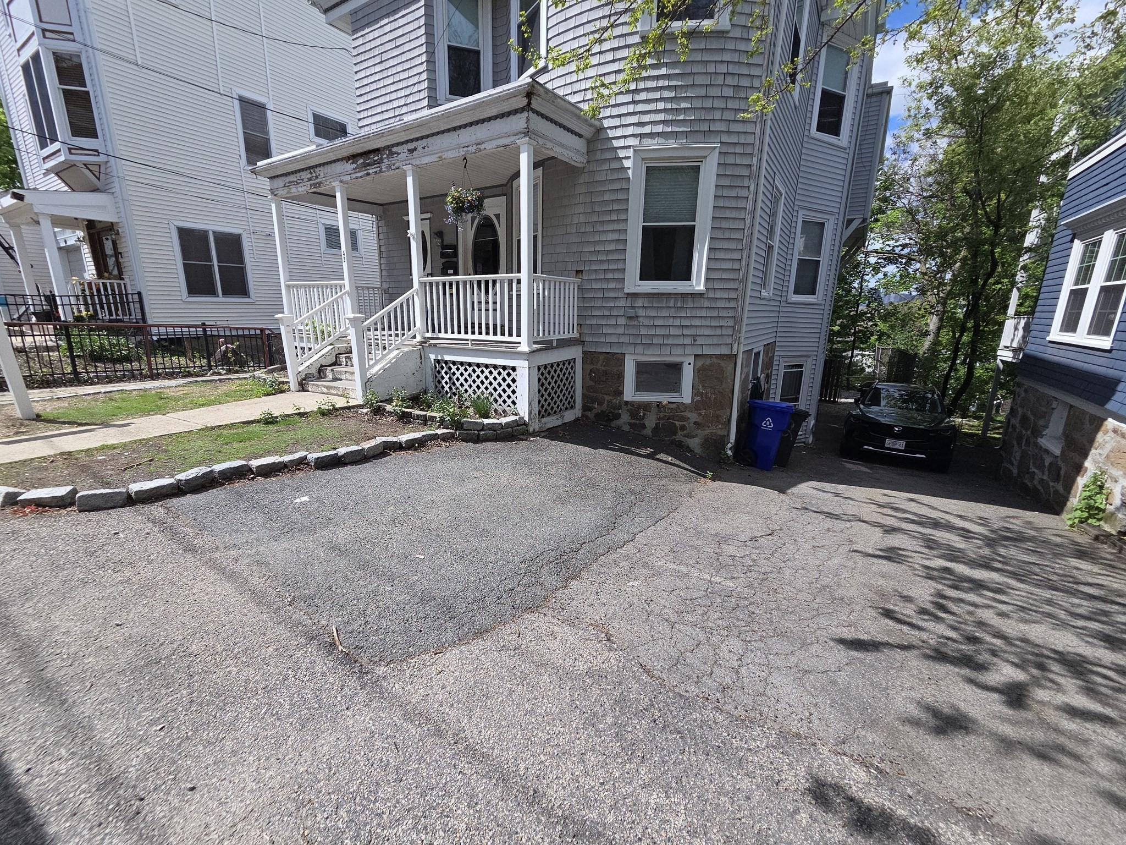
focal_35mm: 13
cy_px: 422
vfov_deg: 89.9
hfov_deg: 106.2
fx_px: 423
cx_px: 563
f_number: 2.2
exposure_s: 1/1809
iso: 50
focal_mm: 2.2
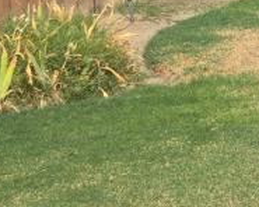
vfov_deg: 8.5
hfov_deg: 8.3
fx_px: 1395
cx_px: 875
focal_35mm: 182
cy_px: 55
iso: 12
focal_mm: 6.3
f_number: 1.7
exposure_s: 1/431
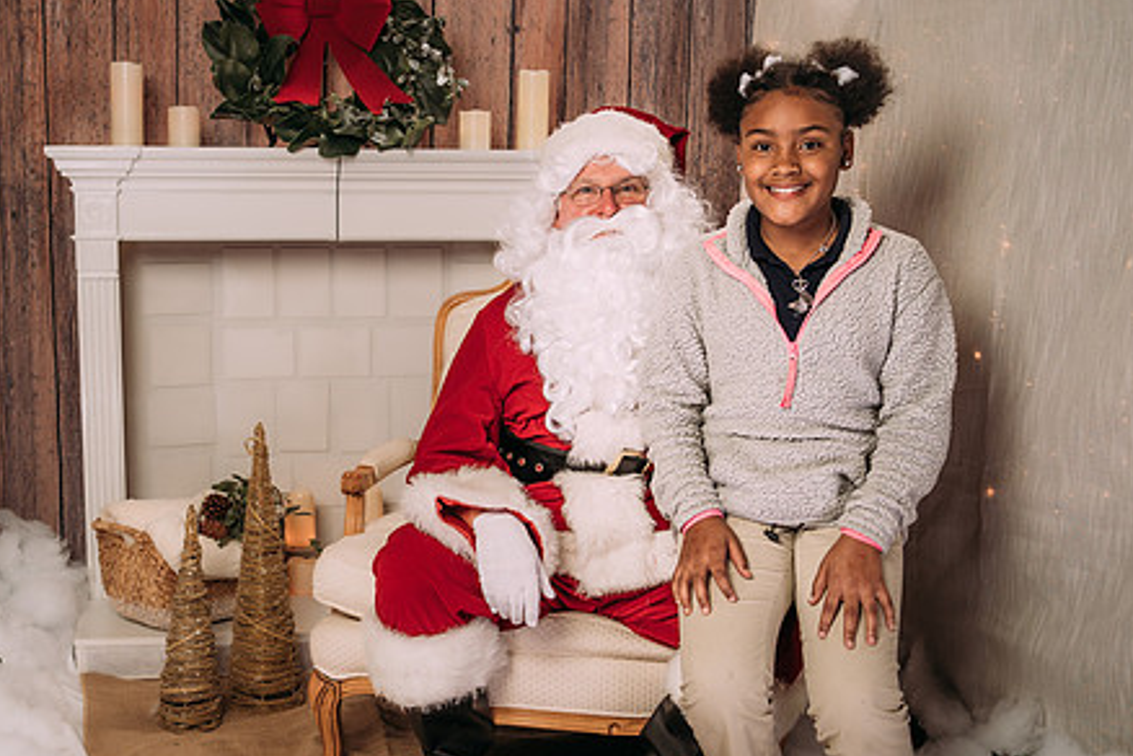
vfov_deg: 28.0
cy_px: 466
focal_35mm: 48
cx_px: 428
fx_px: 1511
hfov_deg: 40.8
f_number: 5
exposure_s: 1/100
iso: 100
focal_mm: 35
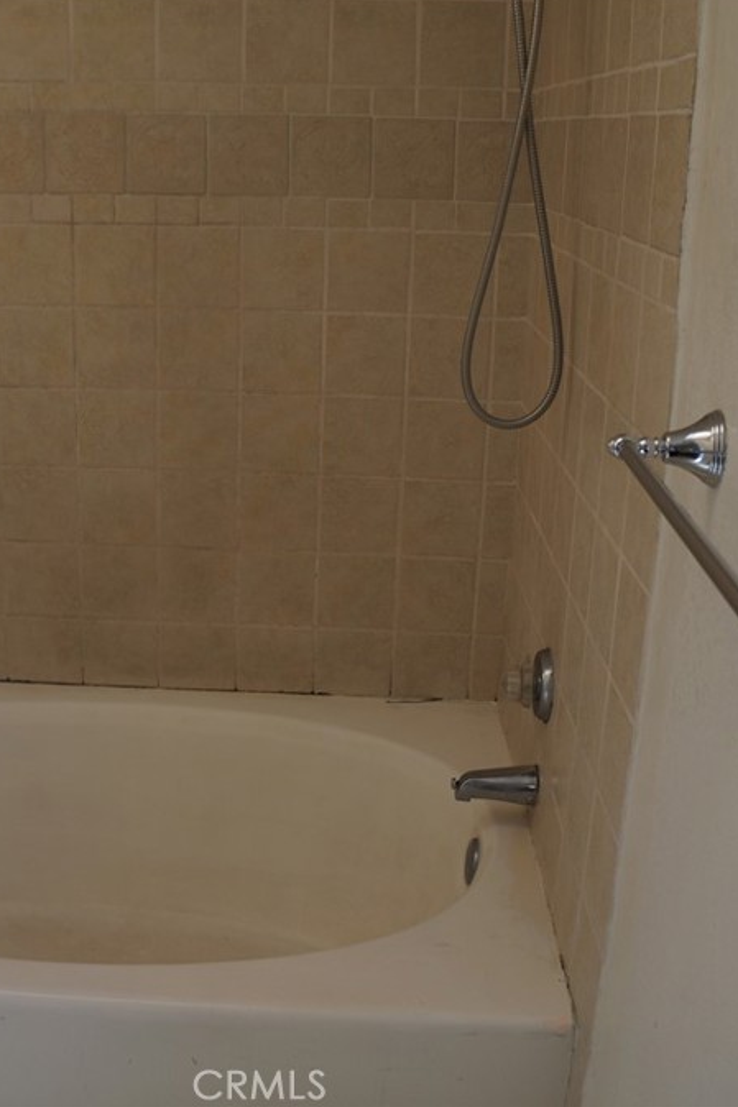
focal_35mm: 41
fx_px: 1261
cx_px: 271
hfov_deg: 32.4
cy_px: 549
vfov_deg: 47.4
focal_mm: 18
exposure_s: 1/160
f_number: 4
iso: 200
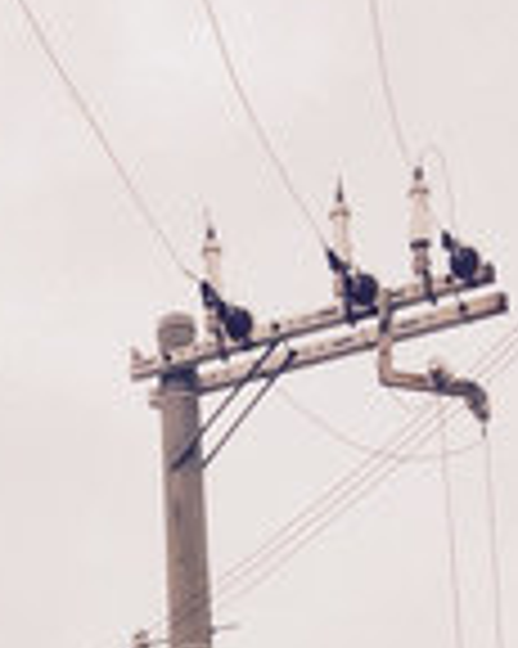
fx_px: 3511
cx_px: -221
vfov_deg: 8.9
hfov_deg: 8.3
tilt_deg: +9.3
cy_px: 1861
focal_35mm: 183
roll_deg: +2.4
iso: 32
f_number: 2.2
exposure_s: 1/155
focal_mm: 4.15
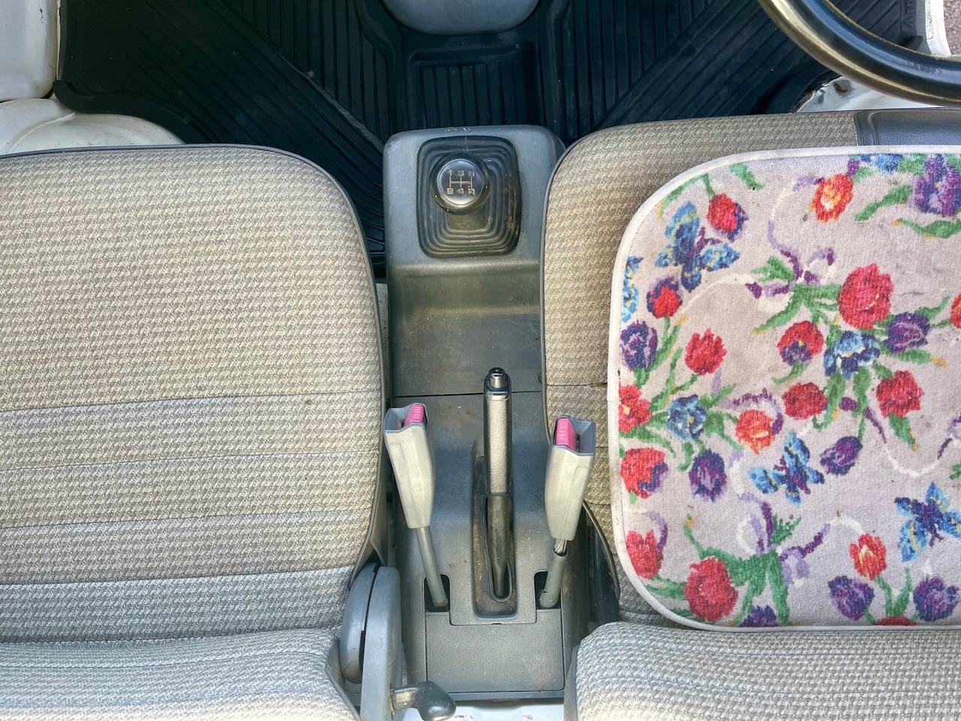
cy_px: 360
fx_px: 694
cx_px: 480
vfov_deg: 54.9
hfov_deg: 69.4
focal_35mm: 25
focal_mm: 5.1
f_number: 1.6
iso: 40
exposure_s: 1/121
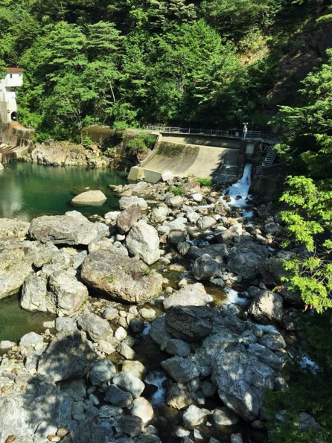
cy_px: 222
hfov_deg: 36.3
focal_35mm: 39
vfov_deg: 47.9
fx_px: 499
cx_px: 101
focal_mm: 4.15
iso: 25
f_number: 2.2
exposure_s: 1/905
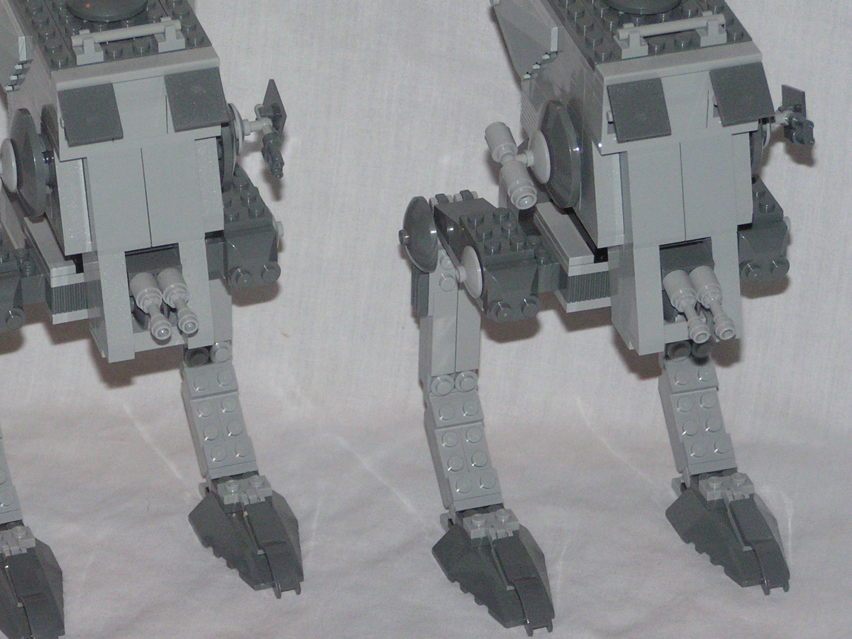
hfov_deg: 11.5
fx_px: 4233
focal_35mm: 172
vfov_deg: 8.6
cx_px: 378
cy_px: 281
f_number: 3.2
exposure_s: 1/125
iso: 200
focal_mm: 20.8
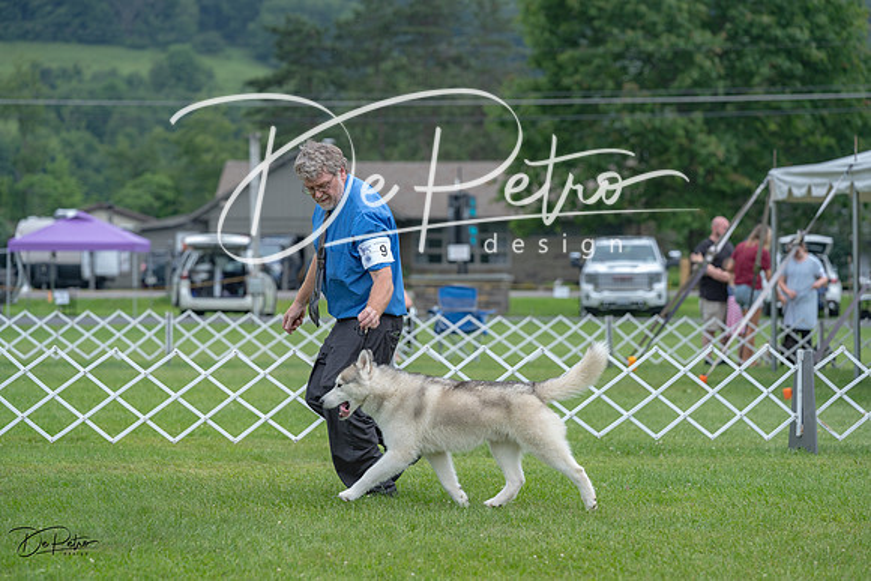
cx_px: 436
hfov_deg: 15.8
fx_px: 3146
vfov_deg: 10.6
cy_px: 290
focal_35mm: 130
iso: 400
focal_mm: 130
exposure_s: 1/1000
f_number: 4.5
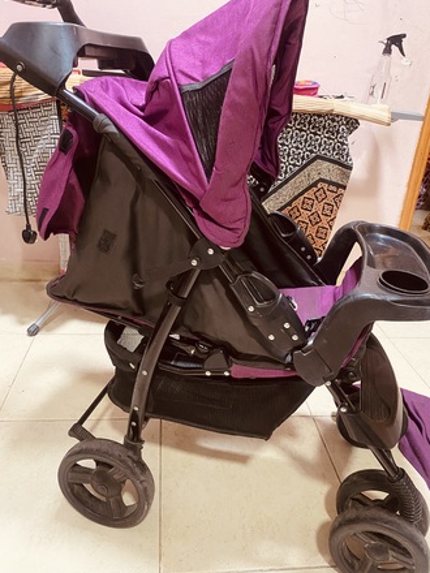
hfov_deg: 51.4
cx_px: 218
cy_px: 285
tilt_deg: -23.8
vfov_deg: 65.3
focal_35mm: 27
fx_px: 447
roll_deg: -4.7
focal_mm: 4.25
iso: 500
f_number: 1.8
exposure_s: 1/40
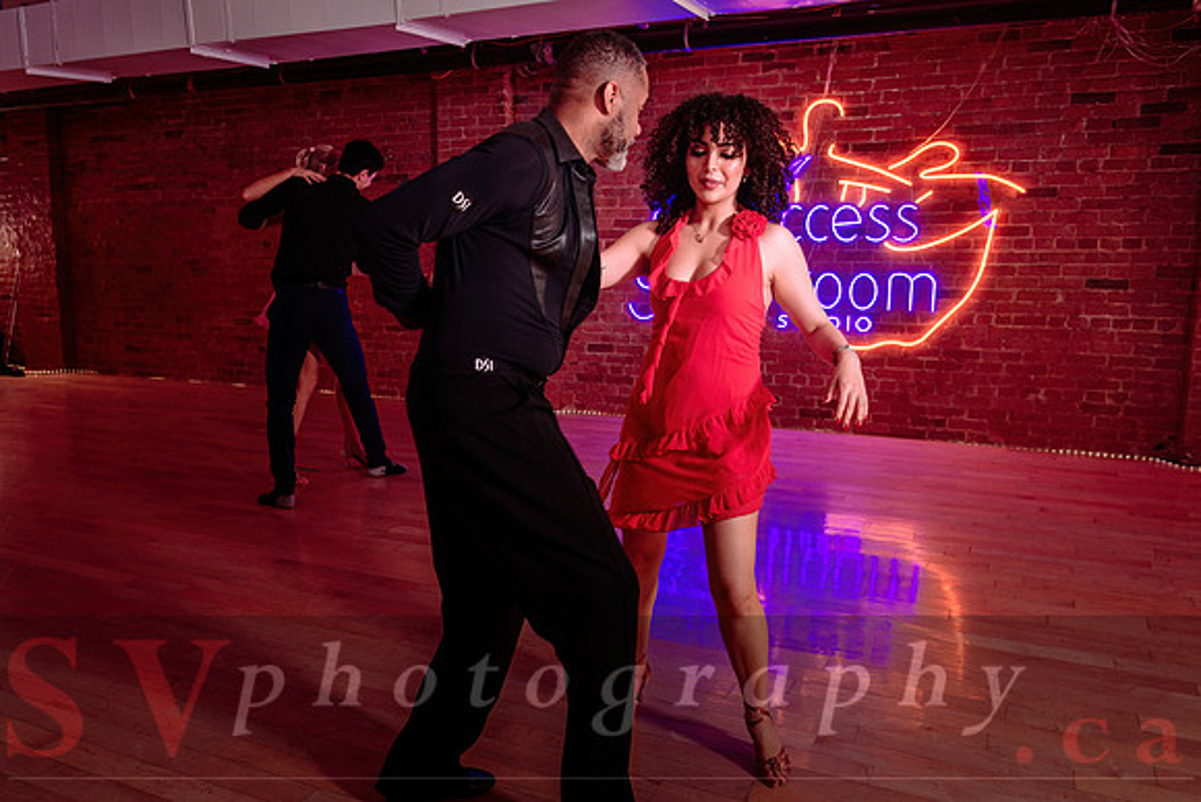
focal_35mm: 32
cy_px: 400
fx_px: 1066
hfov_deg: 58.5
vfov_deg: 41.2
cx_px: 506
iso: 640
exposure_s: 1/100
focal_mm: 27
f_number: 3.2
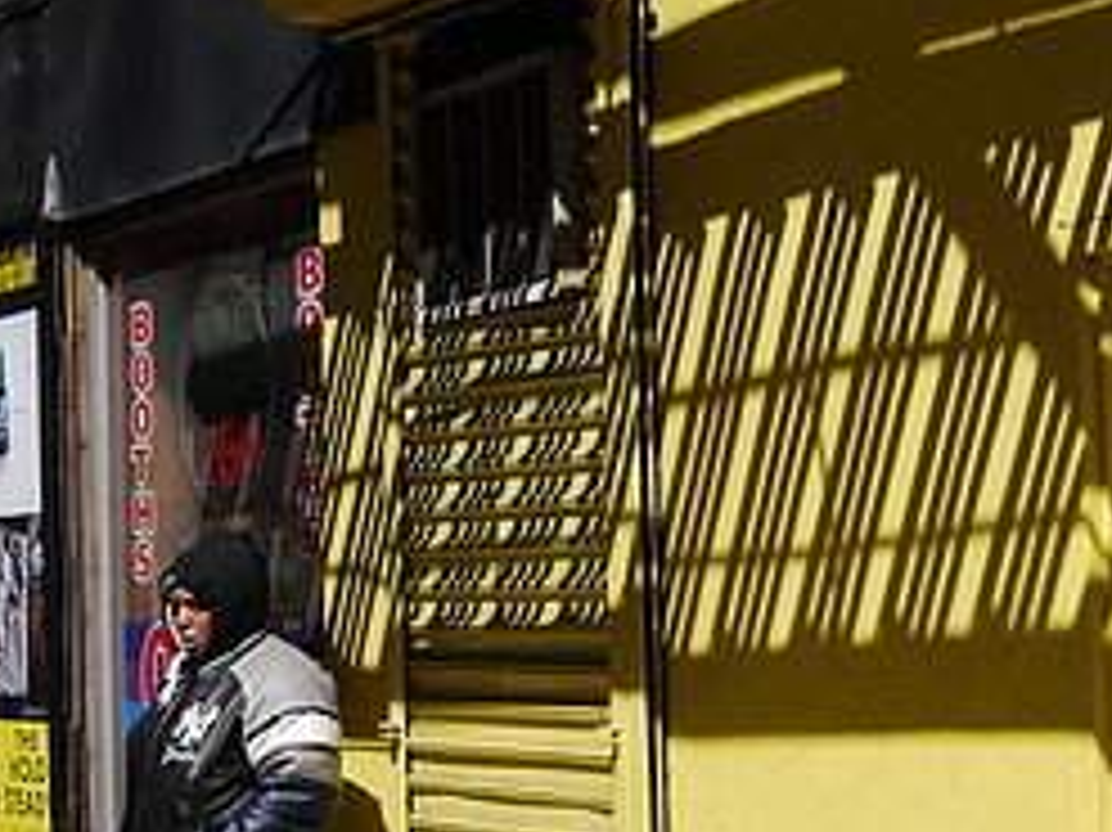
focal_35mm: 94
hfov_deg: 20.2
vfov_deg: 15.7
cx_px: 1139
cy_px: 528
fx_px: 3018
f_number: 14
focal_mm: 20
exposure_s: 1/125
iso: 100
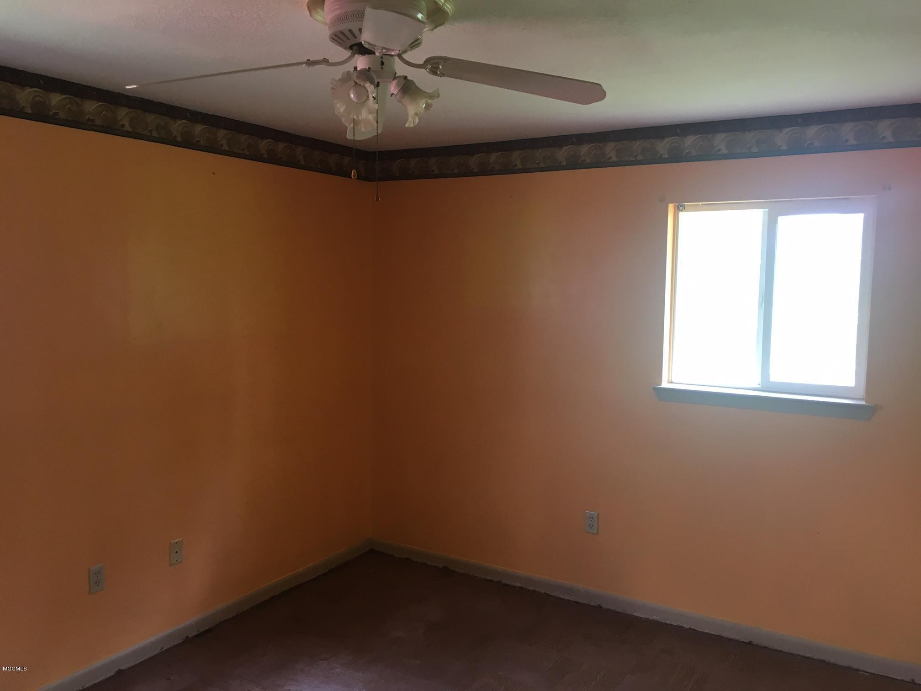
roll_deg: +1.0
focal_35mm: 29
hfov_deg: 61.7
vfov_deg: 48.2
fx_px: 772
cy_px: 346
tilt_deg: -5.7
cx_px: 460
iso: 50
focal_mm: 4.15
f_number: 2.2
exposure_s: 1/30
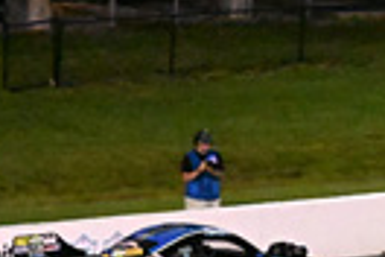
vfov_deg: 3.0
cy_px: 266
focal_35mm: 453
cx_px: 475
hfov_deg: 4.5
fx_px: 4844
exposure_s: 1/800
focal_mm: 80
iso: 22800
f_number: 4
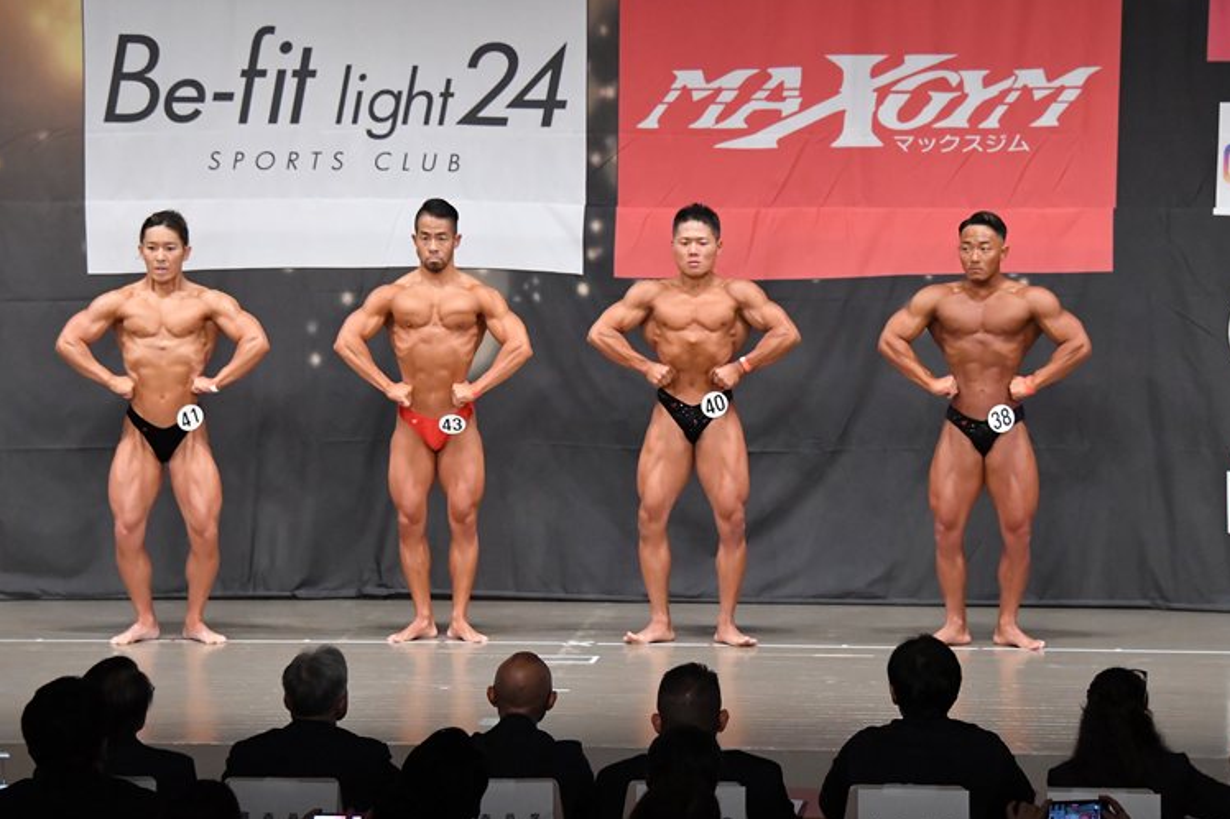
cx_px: 624
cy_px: 408
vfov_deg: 9.6
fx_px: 4883
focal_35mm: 143
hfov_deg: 14.4
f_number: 5.6
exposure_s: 1/400
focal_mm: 92
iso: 6400
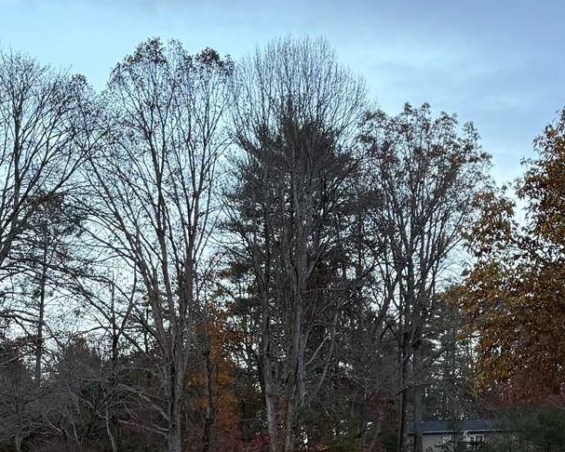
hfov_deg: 24.0
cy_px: 456
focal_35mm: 79
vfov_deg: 18.9
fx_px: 1321
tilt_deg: +4.2
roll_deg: -0.9
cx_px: 174
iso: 100
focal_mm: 6.76
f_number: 1.78
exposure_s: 1/244
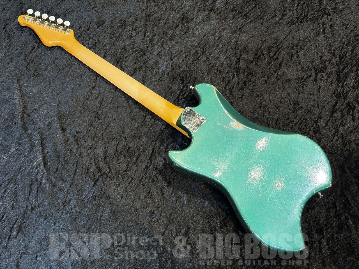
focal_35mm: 52
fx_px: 539
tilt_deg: -64.1
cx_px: 180
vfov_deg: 28.0
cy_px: 134
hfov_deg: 36.8
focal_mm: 5.96
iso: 160
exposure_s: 1/60
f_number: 1.6
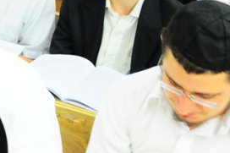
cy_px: -112
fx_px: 721
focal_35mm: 113
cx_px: -176
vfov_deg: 11.3
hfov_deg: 15.7
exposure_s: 1/60
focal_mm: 20
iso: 1250
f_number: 4.5
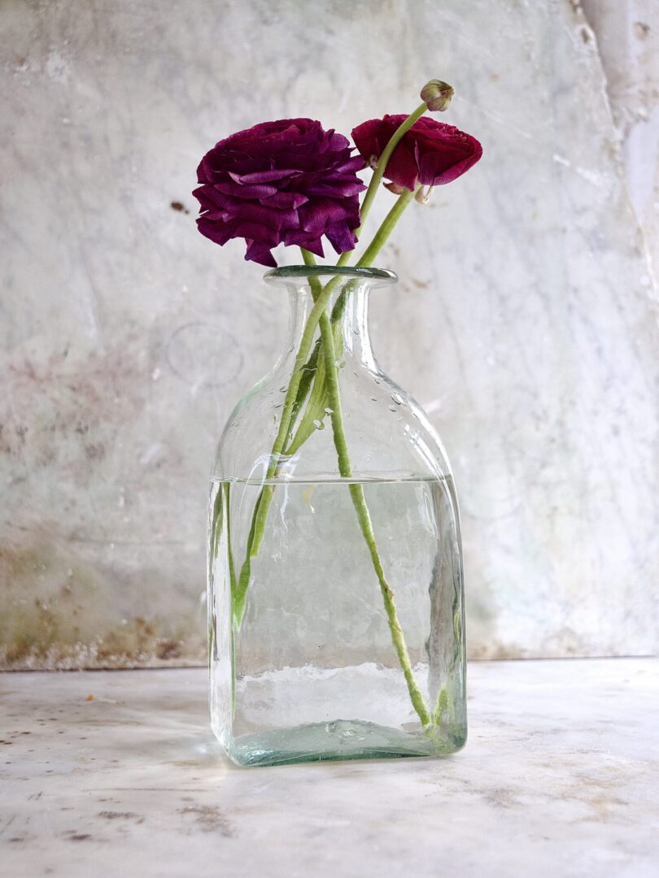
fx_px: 1371
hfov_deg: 27.0
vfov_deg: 35.5
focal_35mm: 54
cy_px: 439
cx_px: 330
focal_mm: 27
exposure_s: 1/60
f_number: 3.6
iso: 400
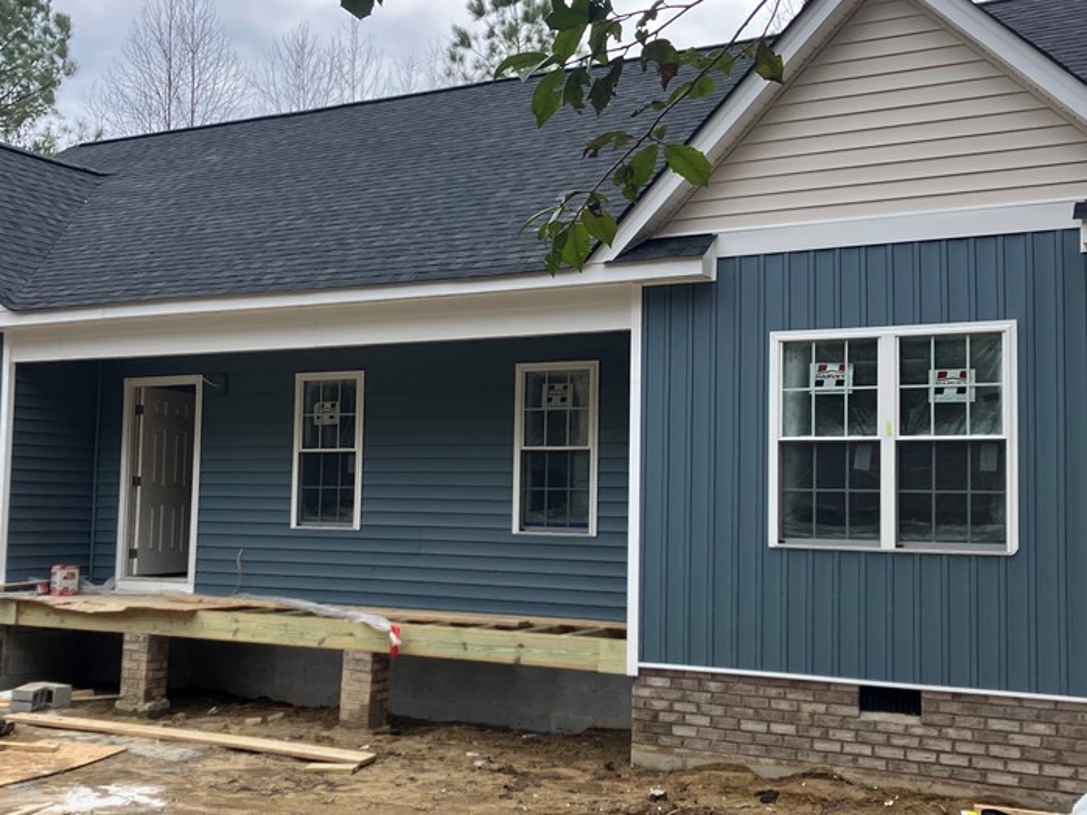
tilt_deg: +5.5
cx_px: 468
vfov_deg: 35.1
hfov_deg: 45.7
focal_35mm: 41
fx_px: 1287
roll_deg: -1.5
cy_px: 392
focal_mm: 3.99
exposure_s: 1/458
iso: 32
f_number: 1.8
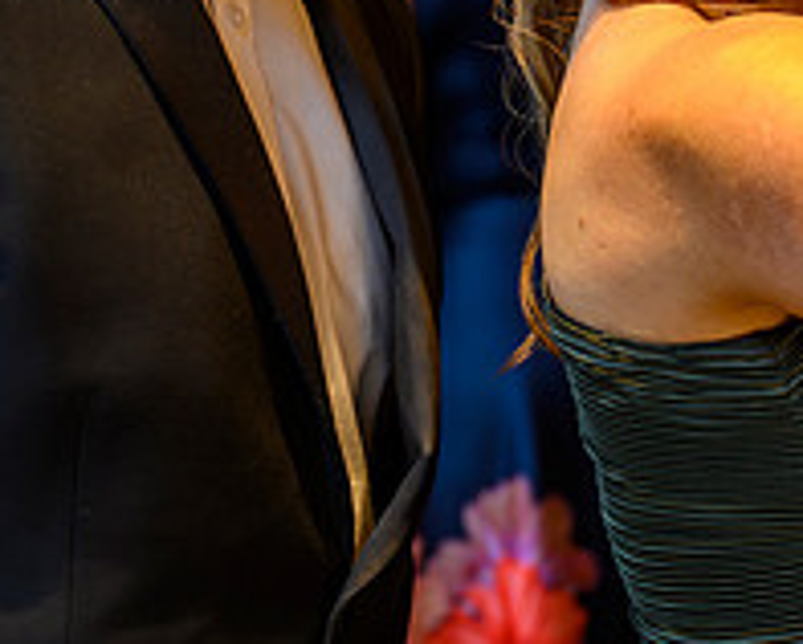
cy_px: -131
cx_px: 583
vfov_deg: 10.0
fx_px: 3640
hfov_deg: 12.6
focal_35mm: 153
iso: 900
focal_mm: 52
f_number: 3.5
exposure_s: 1/125
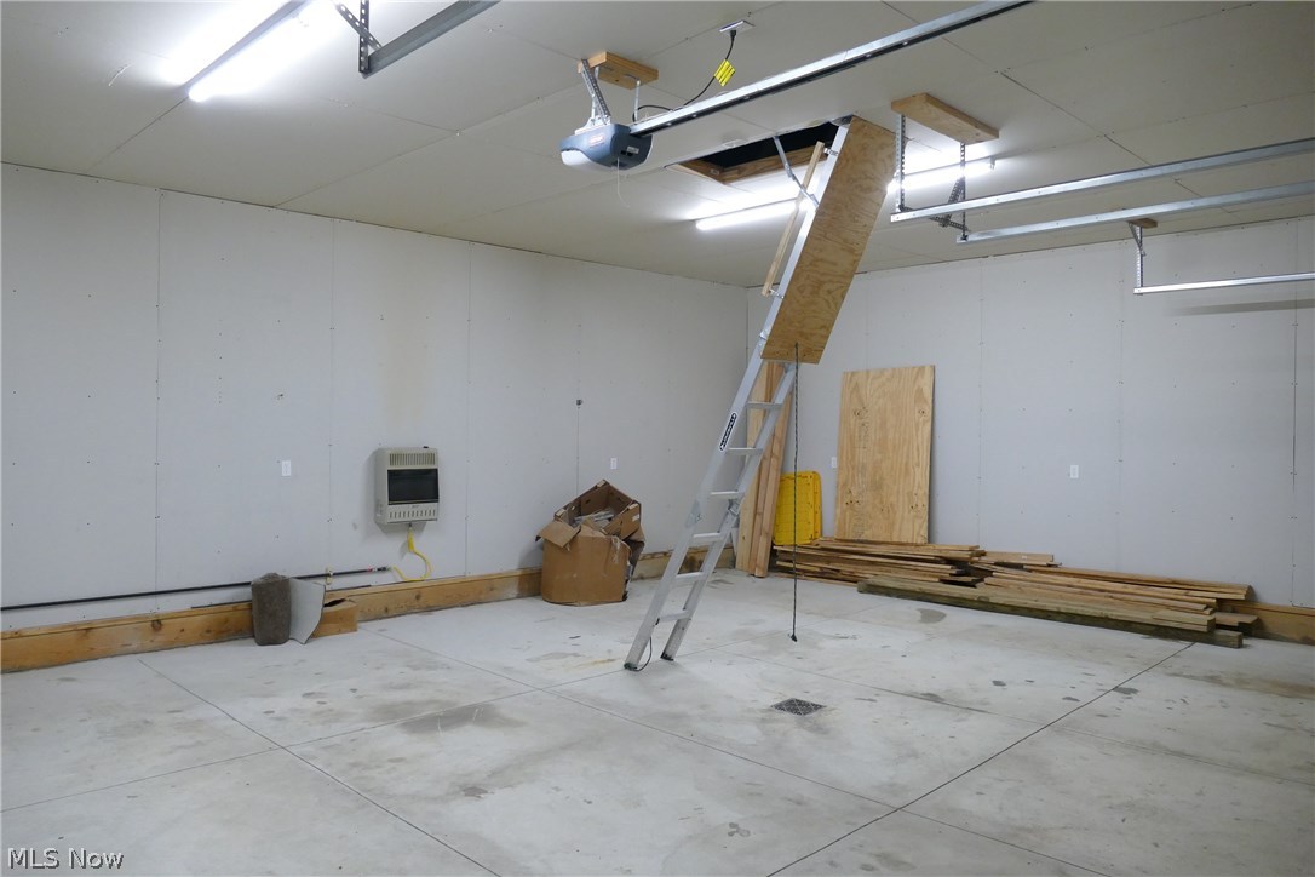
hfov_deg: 71.5
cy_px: 438
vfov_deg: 51.3
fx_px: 913
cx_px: 658
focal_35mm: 25
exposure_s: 1/60
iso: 800
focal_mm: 9.12
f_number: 2.8
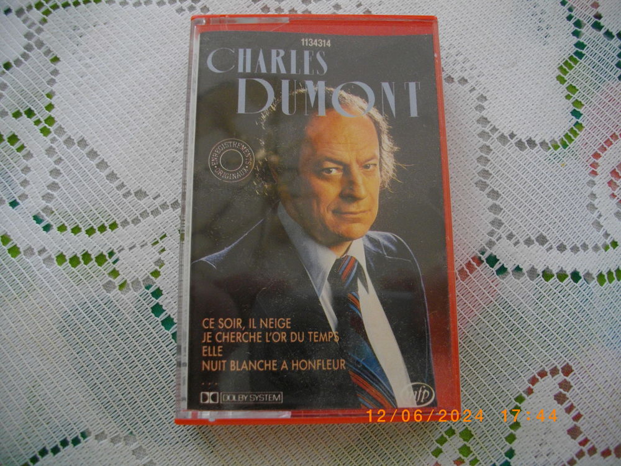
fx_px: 574
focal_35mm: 32
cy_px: 233
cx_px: 310
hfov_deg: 56.8
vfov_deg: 44.2
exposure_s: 1/125
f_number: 2.9
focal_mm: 5.7
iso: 179
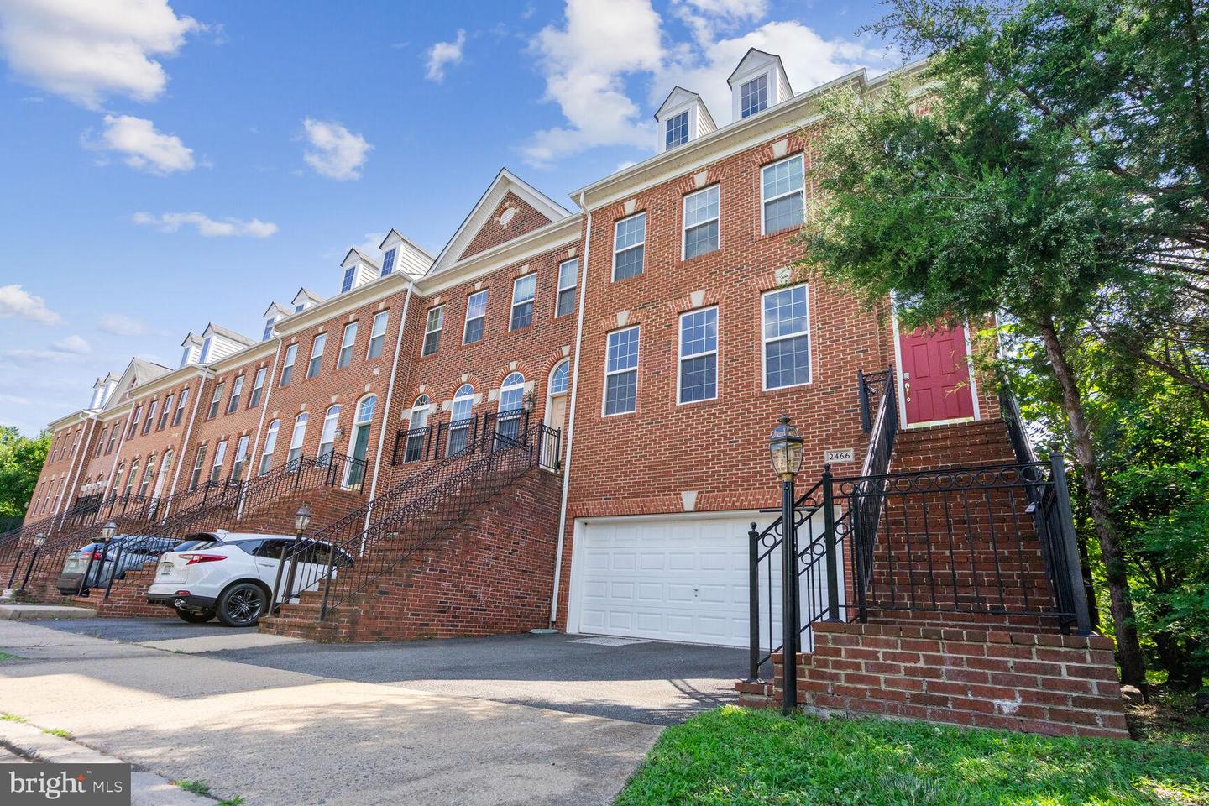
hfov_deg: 96.7
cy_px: 403
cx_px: 604
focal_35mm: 16
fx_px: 537
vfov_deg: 73.7
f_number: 8
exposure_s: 1/800
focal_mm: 16
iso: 800
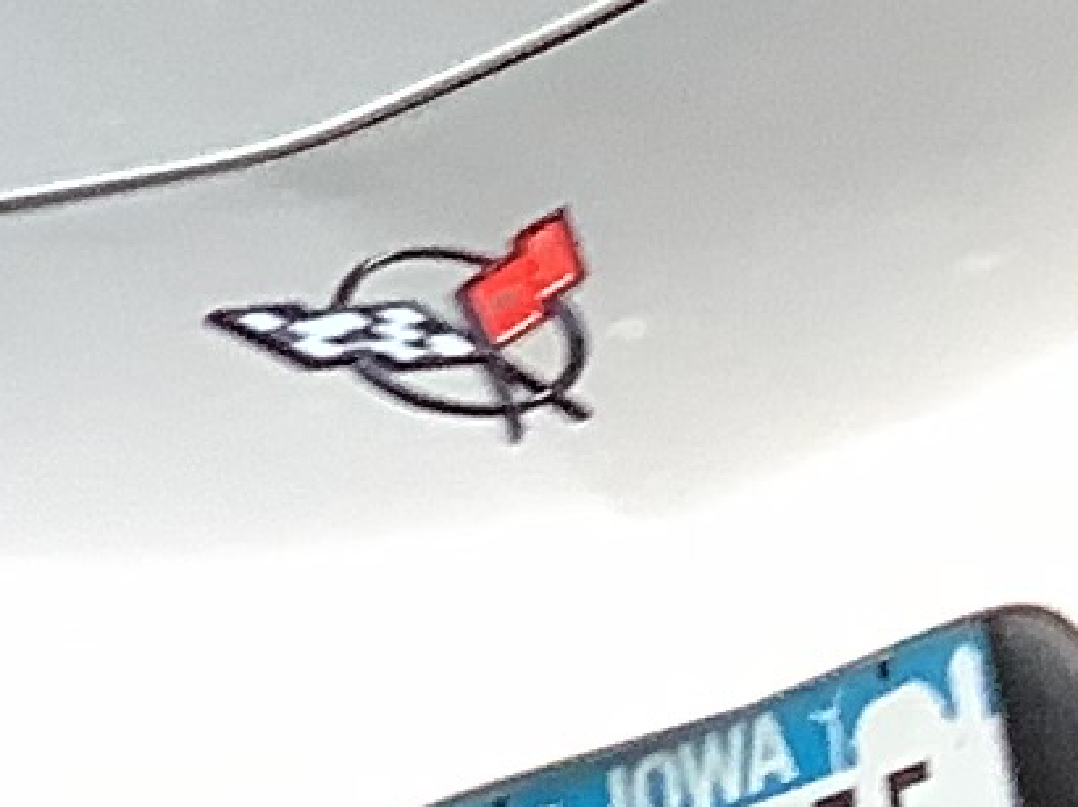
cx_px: -1288
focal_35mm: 247
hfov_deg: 7.6
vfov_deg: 5.9
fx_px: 7687
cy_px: -844
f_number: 2.4
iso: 100
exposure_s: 1/120
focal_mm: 3.3
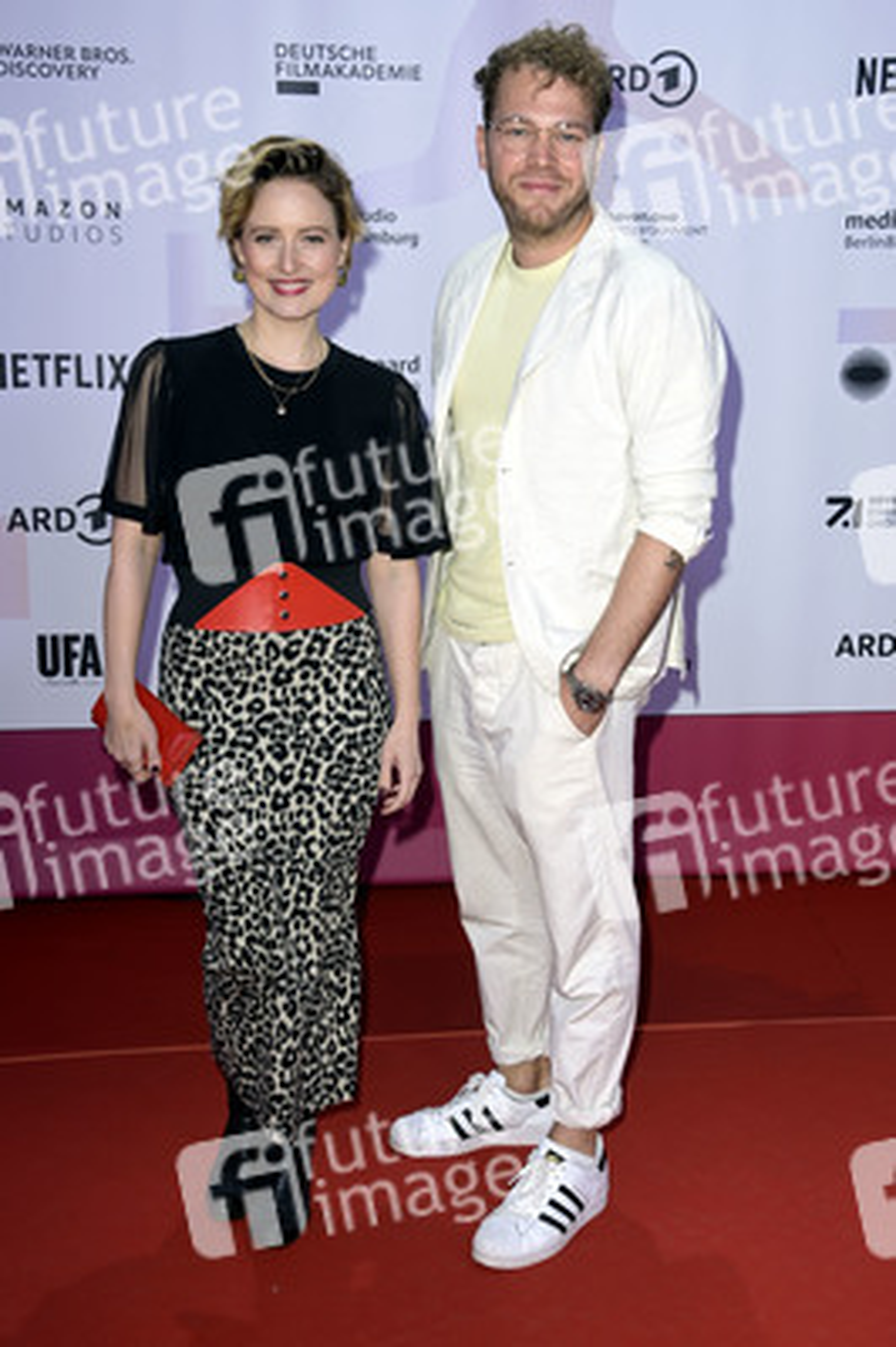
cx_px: 448
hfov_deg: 28.0
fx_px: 1795
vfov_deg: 41.1
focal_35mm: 48
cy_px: 674
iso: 400
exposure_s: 1/250
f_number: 5.6
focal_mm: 48
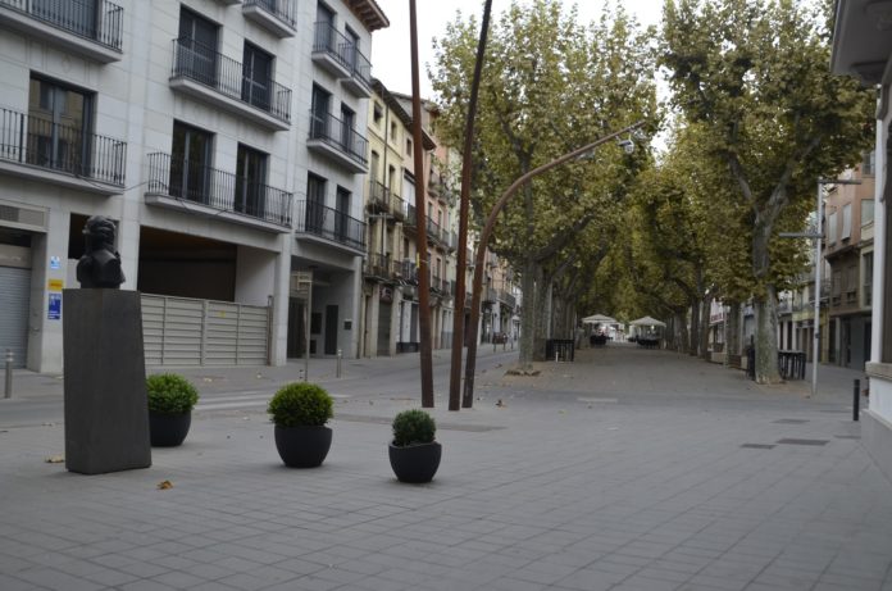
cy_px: 296
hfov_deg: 55.2
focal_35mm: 34
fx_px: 853
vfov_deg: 38.2
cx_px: 446
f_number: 7.1
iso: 200
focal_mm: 23
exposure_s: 1/200
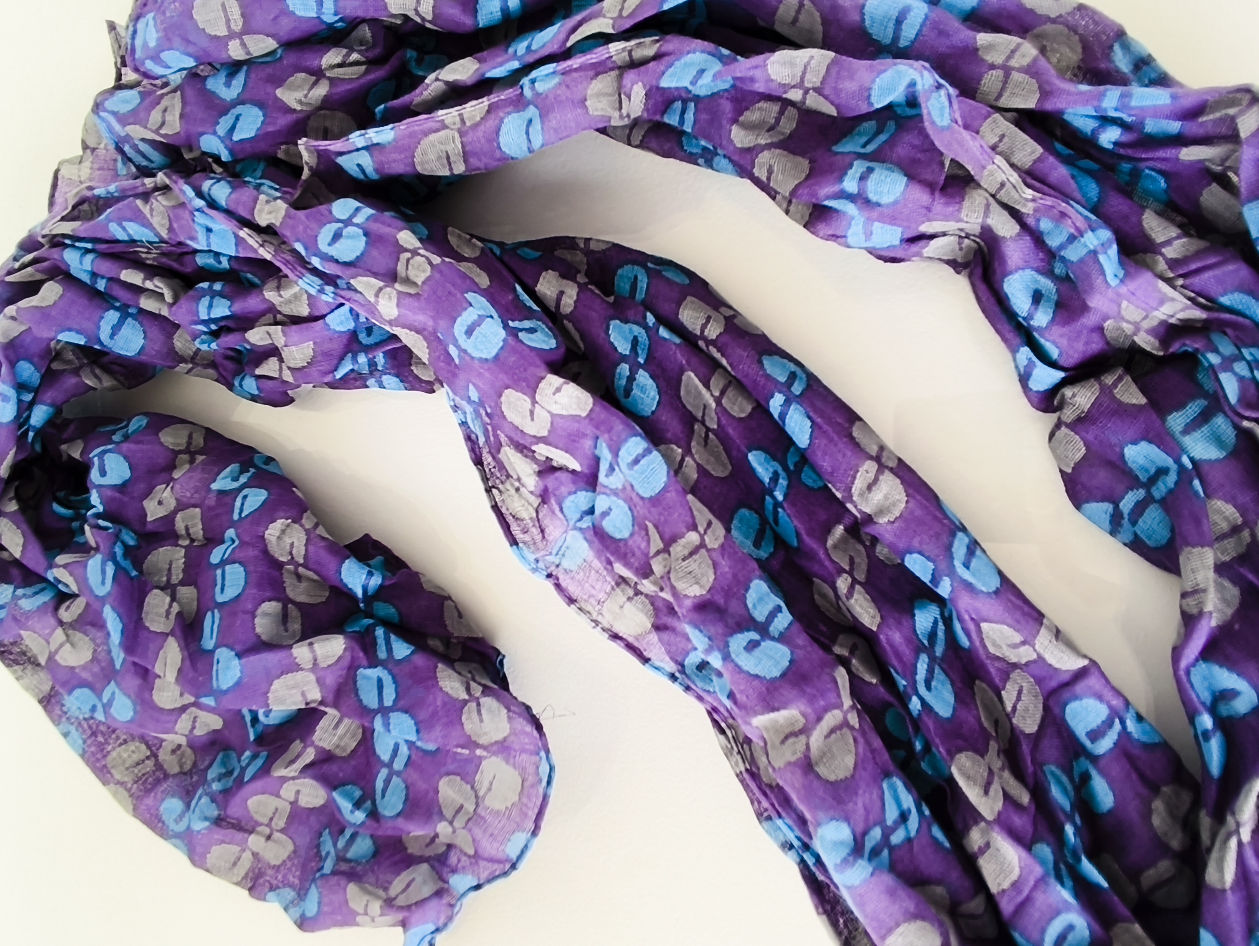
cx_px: 630
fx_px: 837
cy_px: 473
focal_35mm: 23
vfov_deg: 58.9
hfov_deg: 73.9
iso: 50
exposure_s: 1/60
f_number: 2.2
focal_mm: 1.65
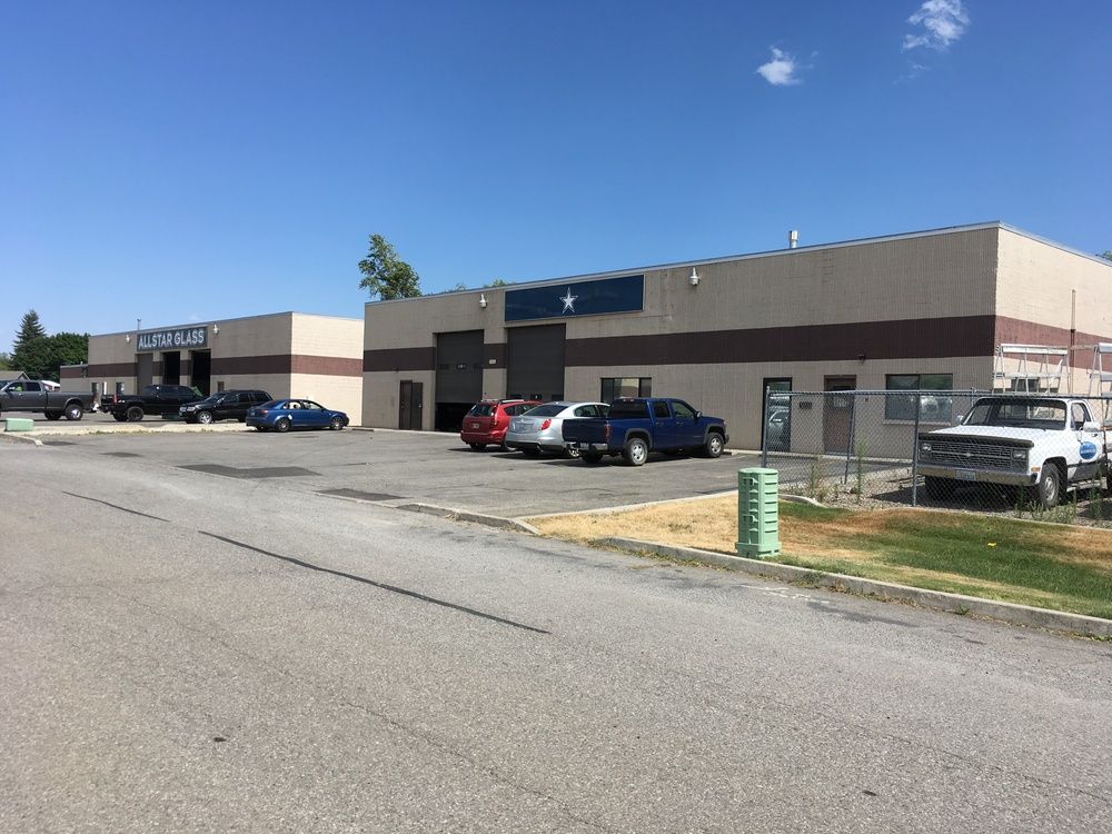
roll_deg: -1.3
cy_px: 417
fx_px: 932
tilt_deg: -0.2
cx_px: 556
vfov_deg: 48.2
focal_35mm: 29
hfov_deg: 61.7
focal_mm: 4.15
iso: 25
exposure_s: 1/1789
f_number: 2.2
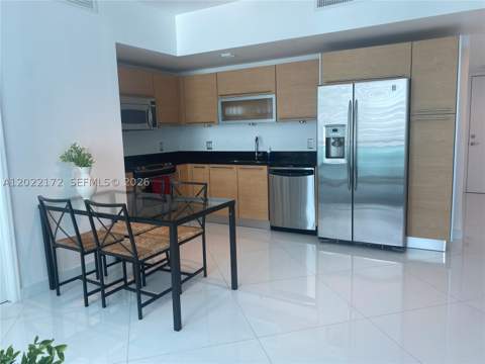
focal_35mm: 26
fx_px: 364
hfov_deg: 67.3
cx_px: 242
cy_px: 182
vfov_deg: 53.1
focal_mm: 4.25
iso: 32
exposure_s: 1/120
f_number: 1.8
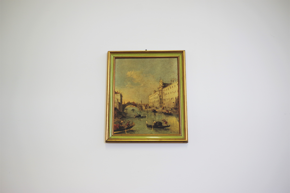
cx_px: 145
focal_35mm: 39
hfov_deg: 49.6
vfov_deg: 34.2
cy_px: 96
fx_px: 314
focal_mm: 26.25
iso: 200
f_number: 4
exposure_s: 1/60
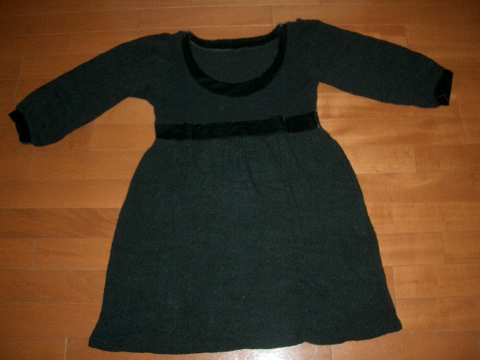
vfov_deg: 39.7
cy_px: 176
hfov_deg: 51.3
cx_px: 244
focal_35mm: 36
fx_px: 499
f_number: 2.6
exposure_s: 1/40
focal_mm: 5.8
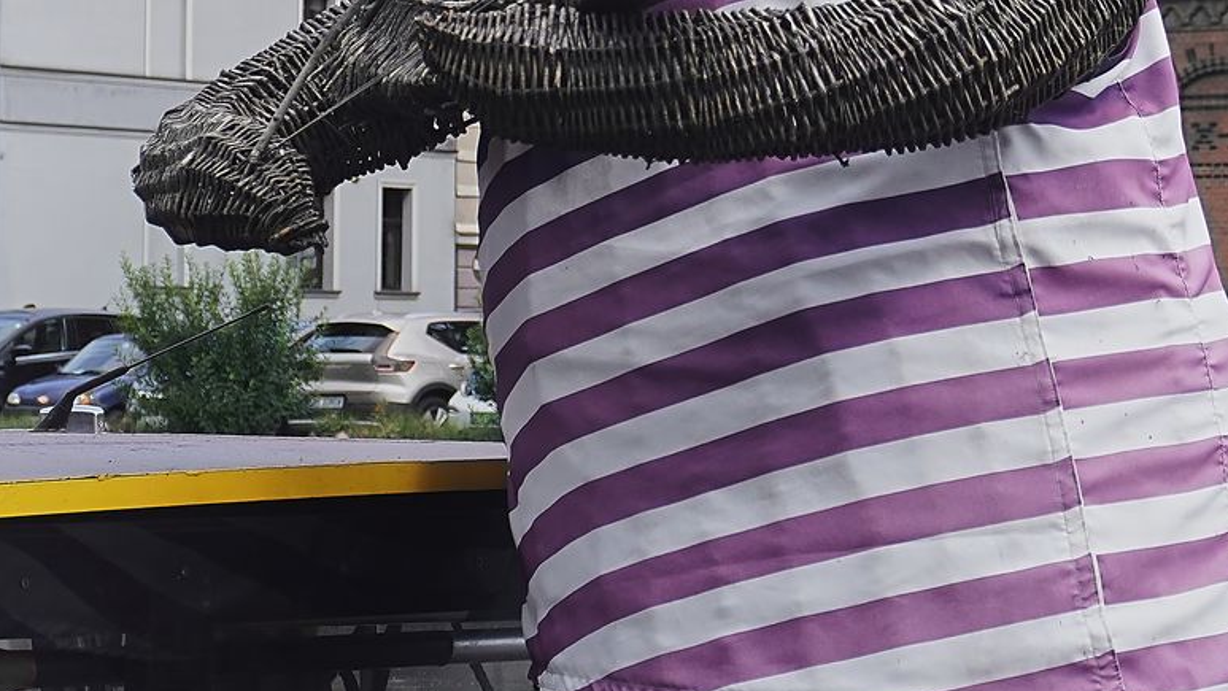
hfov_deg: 15.0
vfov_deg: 8.5
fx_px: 4636
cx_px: 896
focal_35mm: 142
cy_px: 66
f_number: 5.6
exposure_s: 1/800
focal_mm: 35
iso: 500
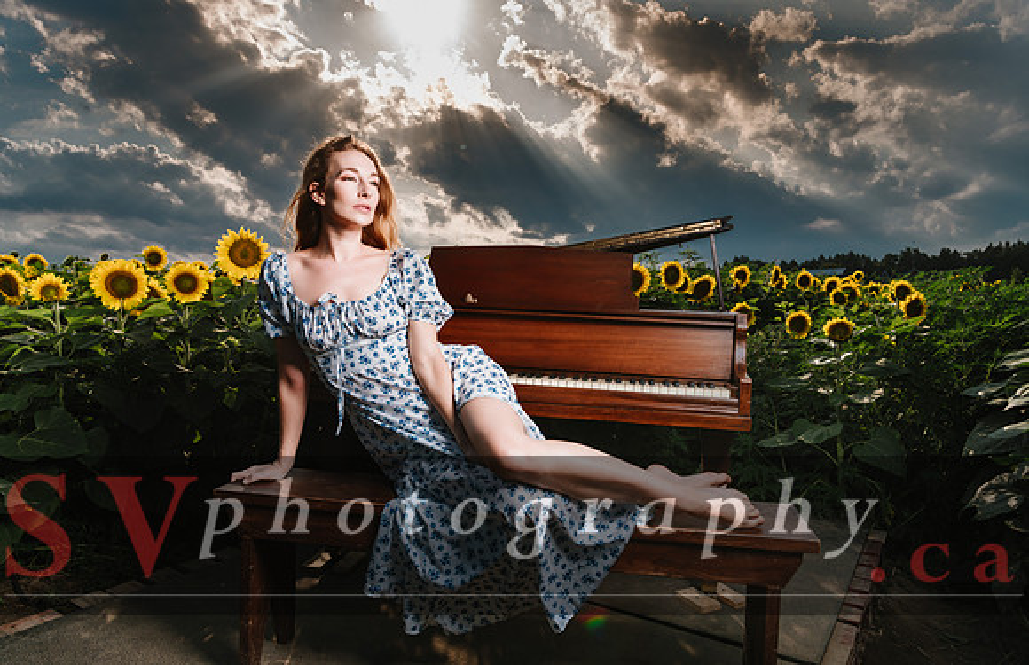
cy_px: 327
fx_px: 692
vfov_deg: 51.3
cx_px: 515
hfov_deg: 73.3
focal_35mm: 24
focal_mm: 24
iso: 64
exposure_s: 1/160
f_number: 5.6
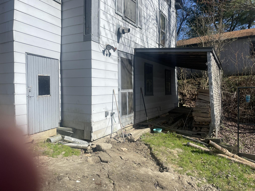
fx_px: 192
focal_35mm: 26
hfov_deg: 67.3
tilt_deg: +2.5
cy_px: 96
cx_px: 128
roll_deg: -0.2
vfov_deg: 53.1
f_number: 1.6
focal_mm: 4.2
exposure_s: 1/4000
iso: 32
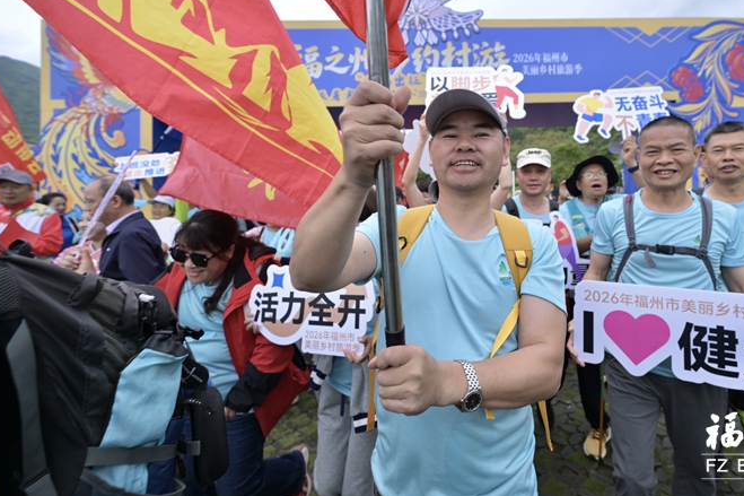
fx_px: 351
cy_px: 198
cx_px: 443
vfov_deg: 69.7
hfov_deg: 92.2
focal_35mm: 17
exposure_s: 1/400
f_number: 4
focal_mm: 14
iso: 160
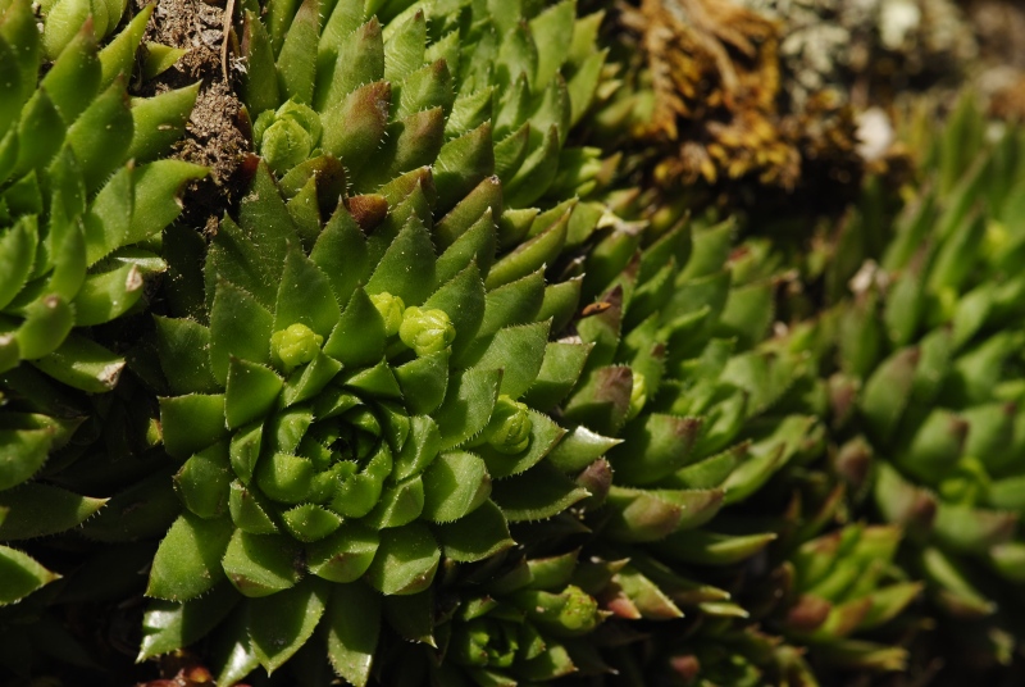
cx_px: 512
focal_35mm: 128
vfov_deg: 10.8
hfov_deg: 16.0
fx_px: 3636
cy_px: 344
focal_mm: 85
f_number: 9
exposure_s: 1/200
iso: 100
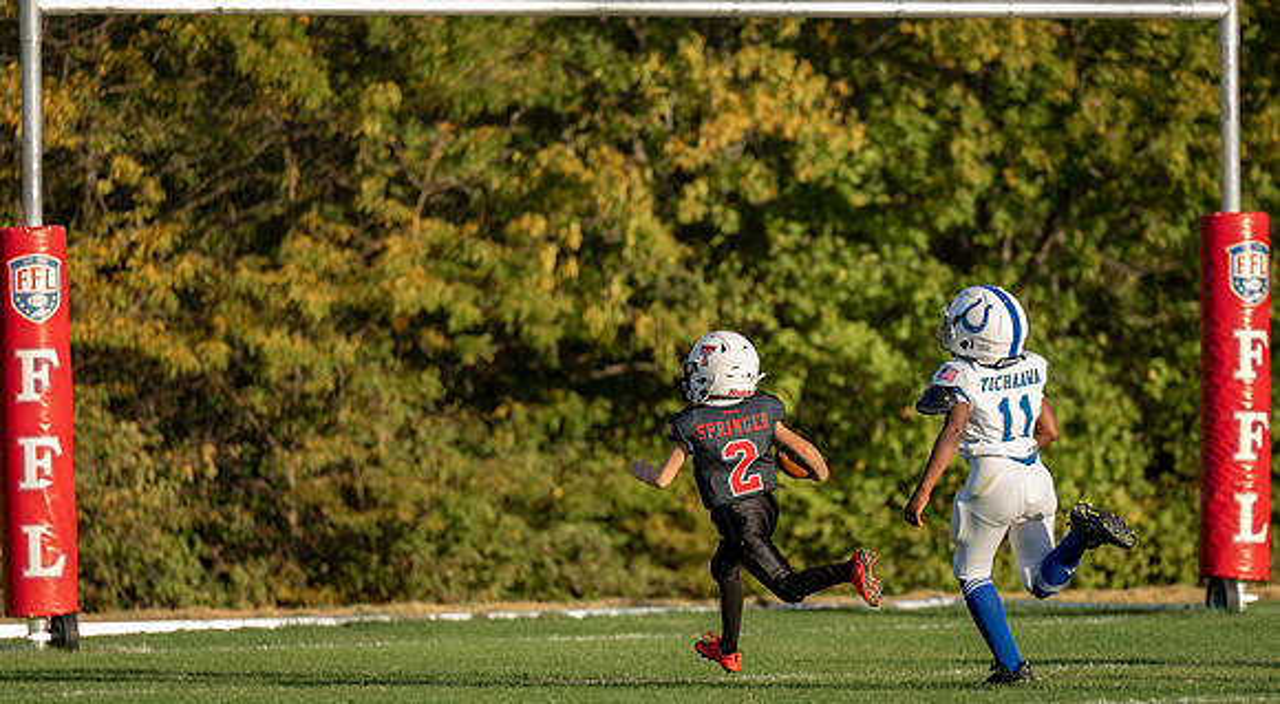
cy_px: 427
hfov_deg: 8.0
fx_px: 9162
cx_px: 793
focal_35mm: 271
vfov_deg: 4.4
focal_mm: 200
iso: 100
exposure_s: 1/1000
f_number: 2.8
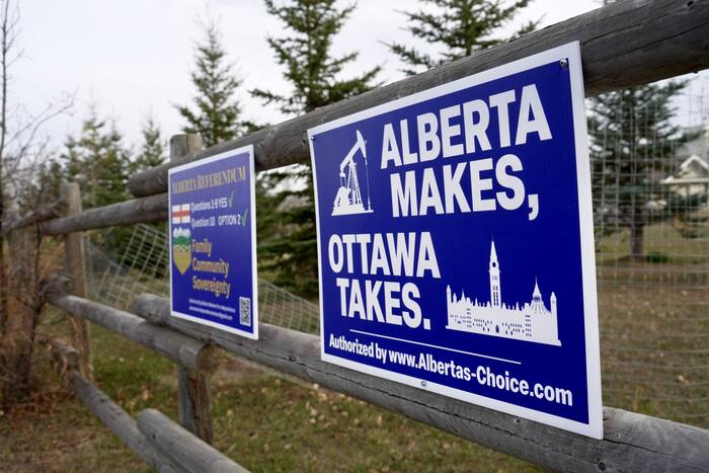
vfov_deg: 38.9
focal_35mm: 34
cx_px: 354
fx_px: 670
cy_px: 236
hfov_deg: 55.8
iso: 800
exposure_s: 1/800
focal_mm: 34
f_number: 7.1
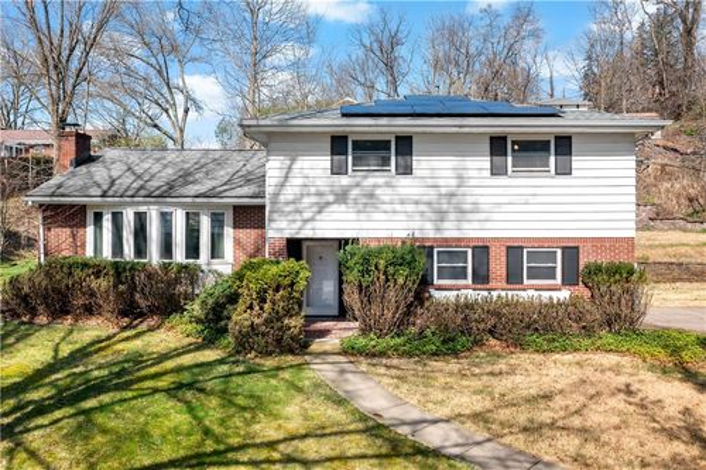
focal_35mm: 28
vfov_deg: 46.4
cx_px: 353
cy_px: 235
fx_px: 549
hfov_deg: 65.5
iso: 100
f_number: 4
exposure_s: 1/1000
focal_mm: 10.26
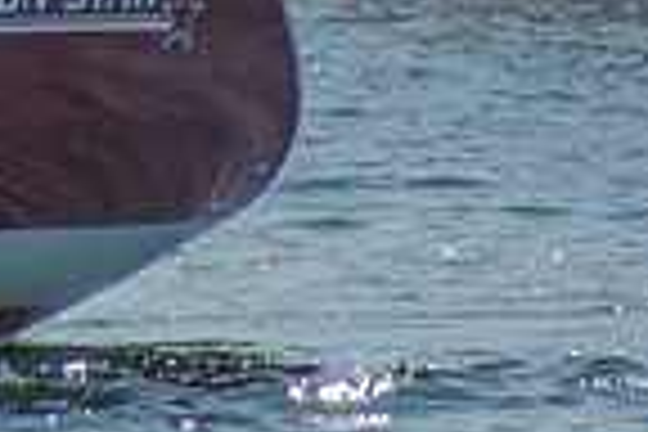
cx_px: -606
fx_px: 34233
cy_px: -373
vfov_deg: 0.7
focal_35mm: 1902
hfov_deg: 1.1
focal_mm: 300
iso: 100
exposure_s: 1/400
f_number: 6.3
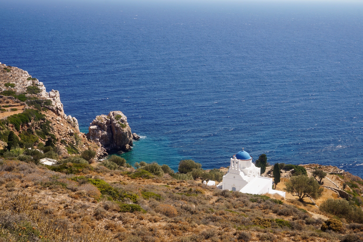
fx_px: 499
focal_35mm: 50
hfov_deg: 40.0
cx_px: 182
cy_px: 121
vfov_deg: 27.3
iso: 100
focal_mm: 33
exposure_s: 1/100
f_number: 14
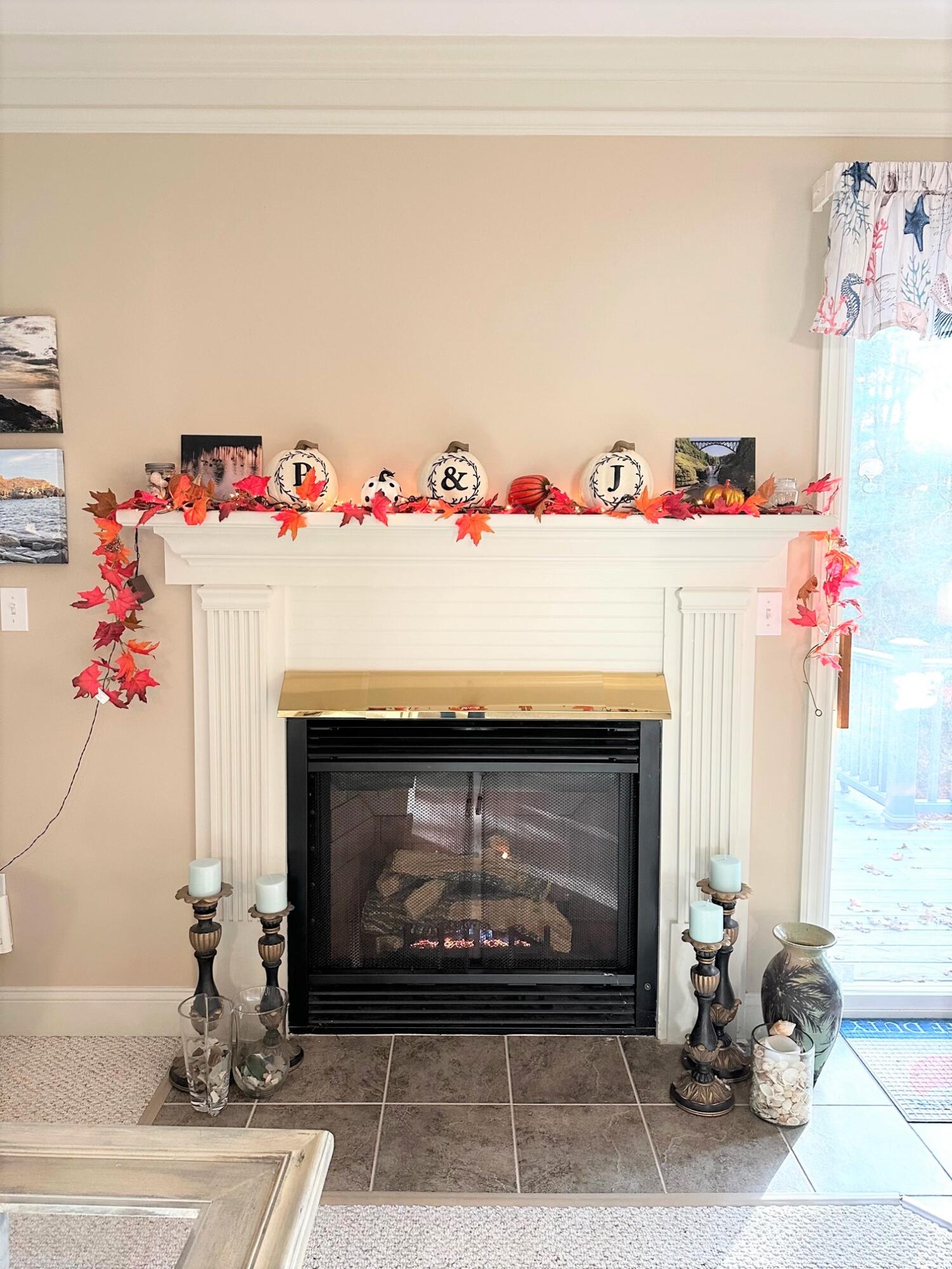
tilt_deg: -5.5
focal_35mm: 24
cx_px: 476
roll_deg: +0.3
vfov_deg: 71.6
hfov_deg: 56.8
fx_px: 880
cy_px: 634
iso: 400
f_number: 1.78
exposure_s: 1/60
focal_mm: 6.86
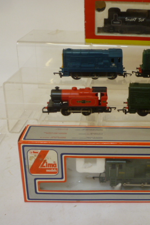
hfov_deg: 28.6
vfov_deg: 42.7
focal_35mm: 46
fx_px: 287
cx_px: 121
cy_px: 109
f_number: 3.3
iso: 80
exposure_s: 1/40
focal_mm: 5.2
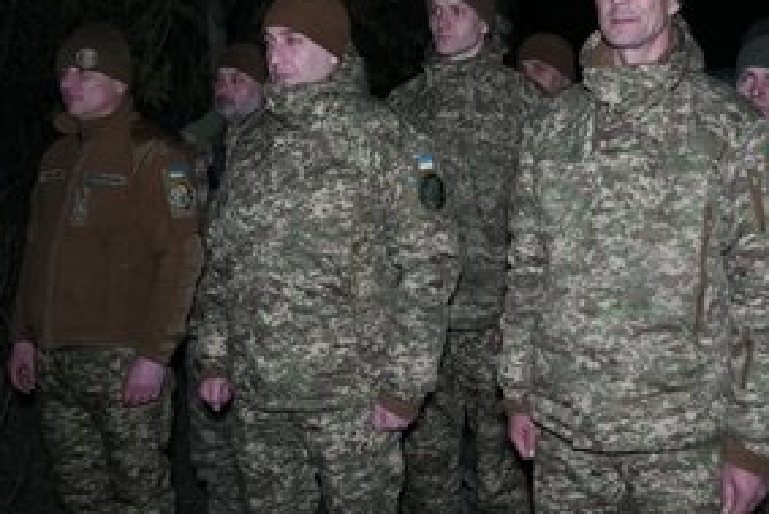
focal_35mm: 48
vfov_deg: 27.9
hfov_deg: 40.9
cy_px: 170
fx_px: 1026
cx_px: 454
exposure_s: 1/50
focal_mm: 34
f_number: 3.2
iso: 5000
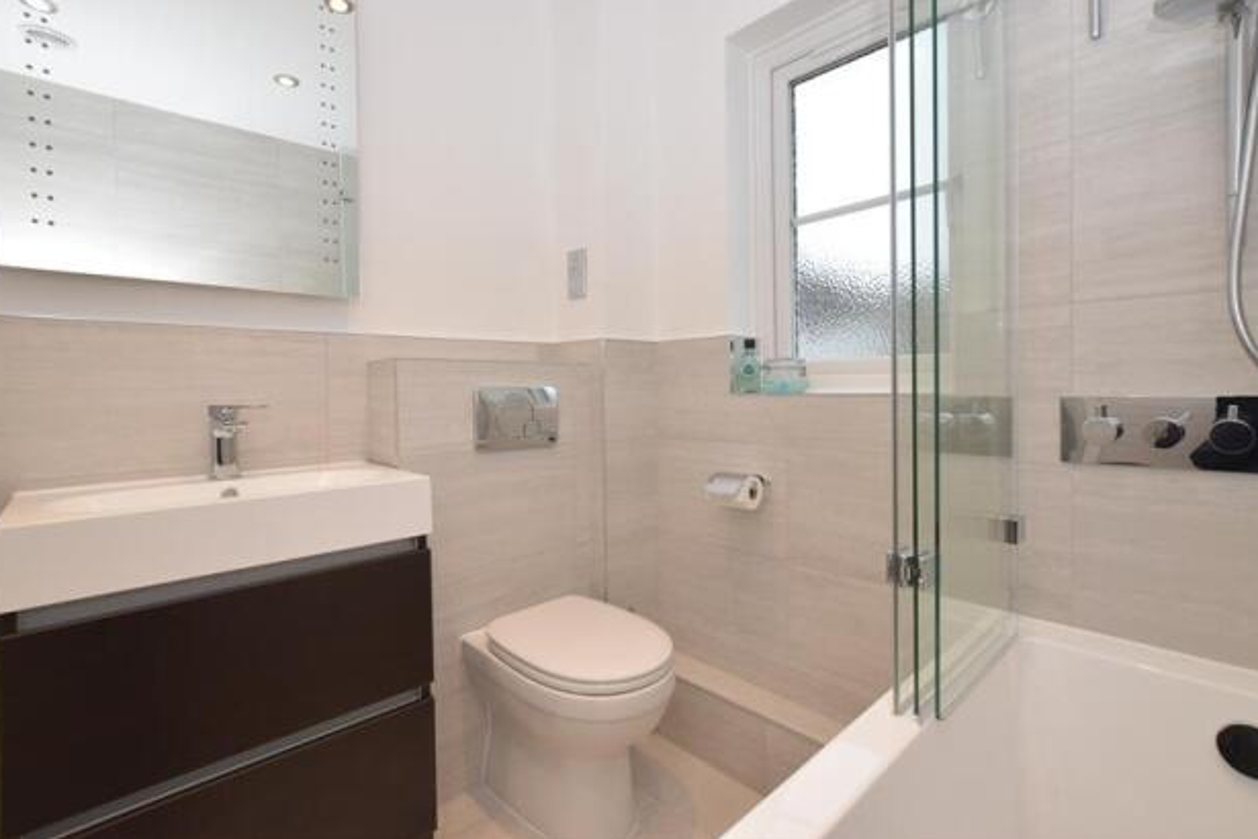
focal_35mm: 16
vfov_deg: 73.7
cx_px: 642
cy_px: 396
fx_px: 559
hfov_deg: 96.7
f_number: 8
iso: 500
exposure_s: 1/80
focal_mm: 10
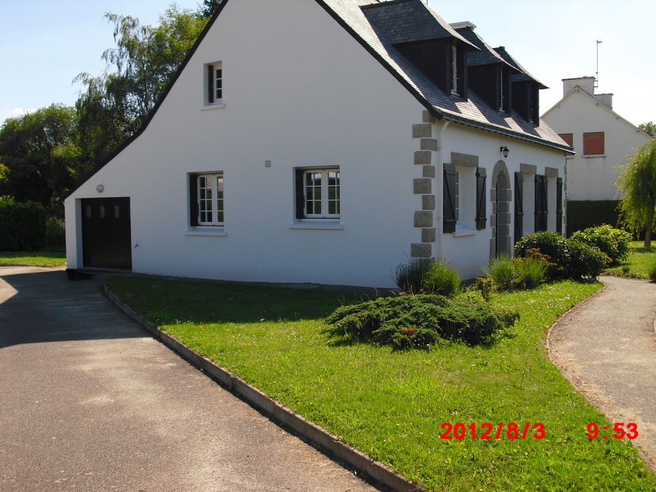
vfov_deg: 39.7
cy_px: 246
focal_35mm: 36
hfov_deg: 51.4
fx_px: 682
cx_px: 328
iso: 100
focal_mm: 6.3
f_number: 7.8
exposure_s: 1/160
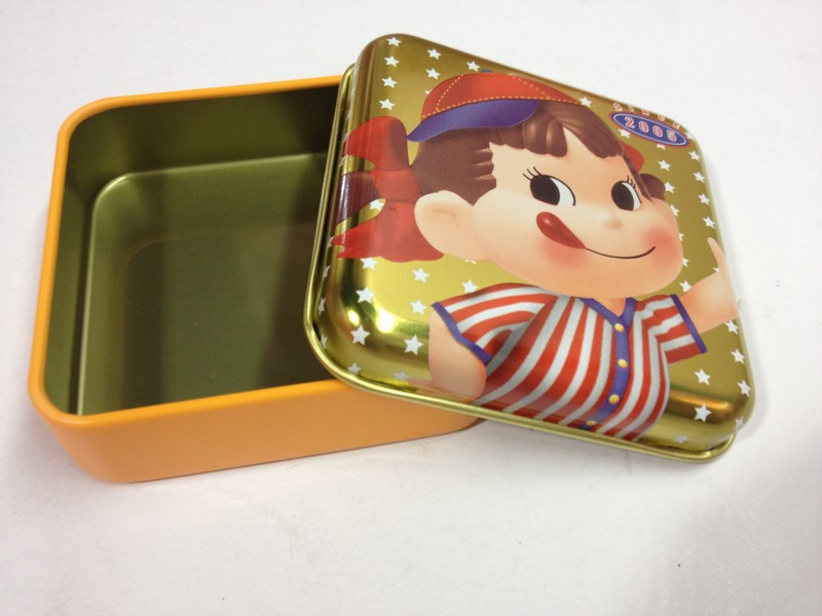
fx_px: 831
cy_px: 308
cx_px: 411
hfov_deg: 52.6
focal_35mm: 35
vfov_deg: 40.7
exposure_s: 1/20
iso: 64
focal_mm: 4.28
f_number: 2.4
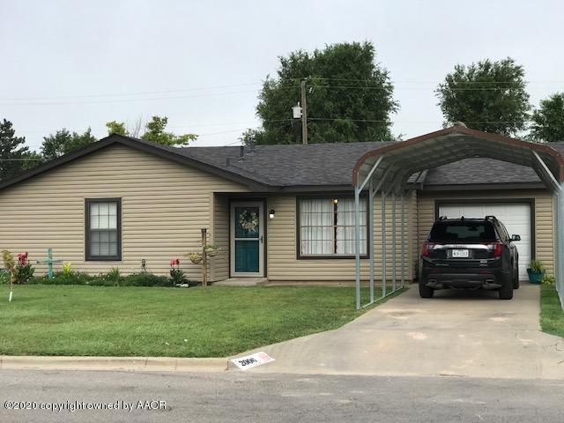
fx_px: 929
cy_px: 212
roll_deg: +1.2
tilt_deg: +0.8
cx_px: 282
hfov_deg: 33.8
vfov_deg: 25.7
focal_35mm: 57
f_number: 2.8
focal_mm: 6.6
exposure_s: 1/643
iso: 20
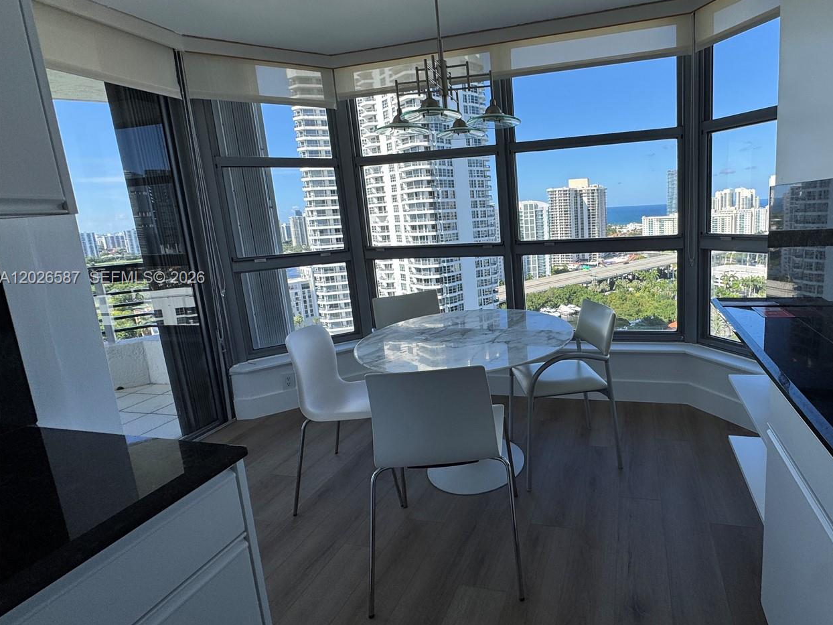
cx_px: 532
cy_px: 279
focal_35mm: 18
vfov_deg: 71.4
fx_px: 433
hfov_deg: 85.6
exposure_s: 1/636
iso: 40
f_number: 2.2
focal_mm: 2.22
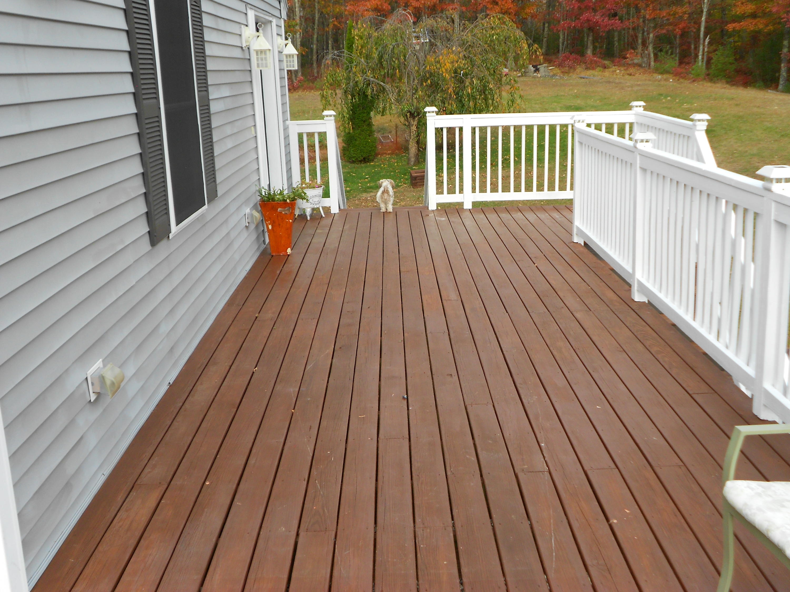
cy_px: 296
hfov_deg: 50.1
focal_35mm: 37
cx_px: 395
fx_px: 844
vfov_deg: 38.7
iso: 80
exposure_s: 1/250
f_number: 3.9
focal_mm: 6.7
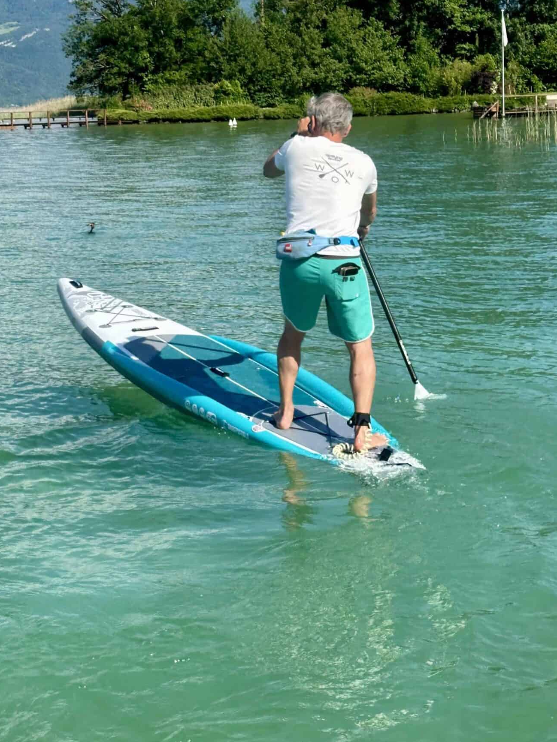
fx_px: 1523
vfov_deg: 27.4
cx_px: 203
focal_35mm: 71
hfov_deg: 20.7
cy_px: 312
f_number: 1.8
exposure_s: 1/3472
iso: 64
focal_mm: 6.9
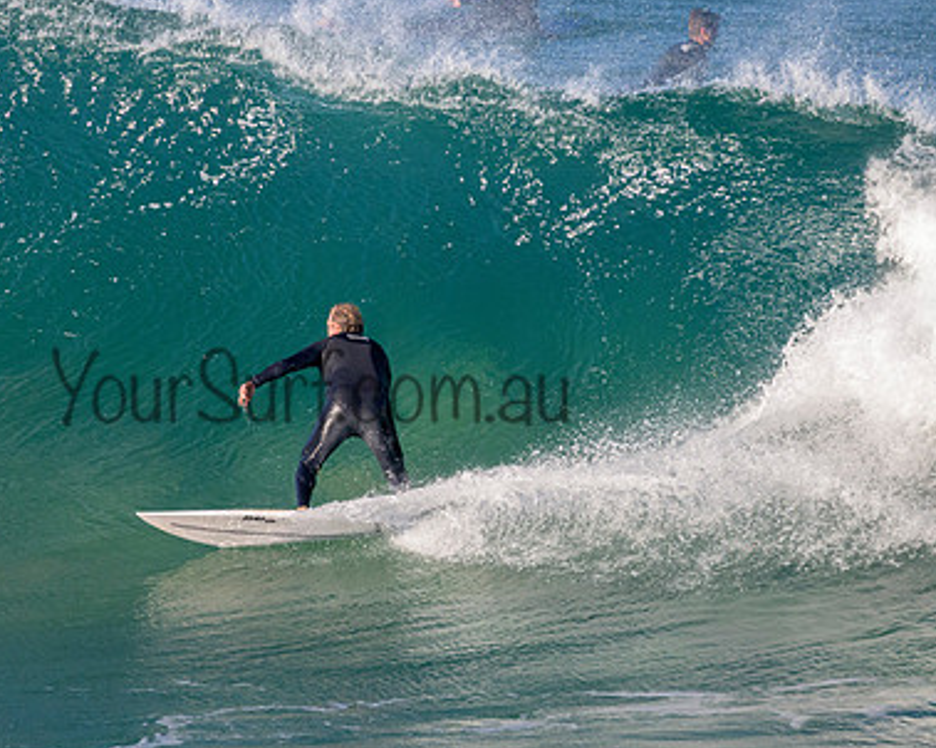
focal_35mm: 807
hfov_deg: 2.4
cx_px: 307
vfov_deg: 1.9
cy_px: 365
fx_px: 22344
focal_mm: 560
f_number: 11
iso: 2200
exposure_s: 1/2000
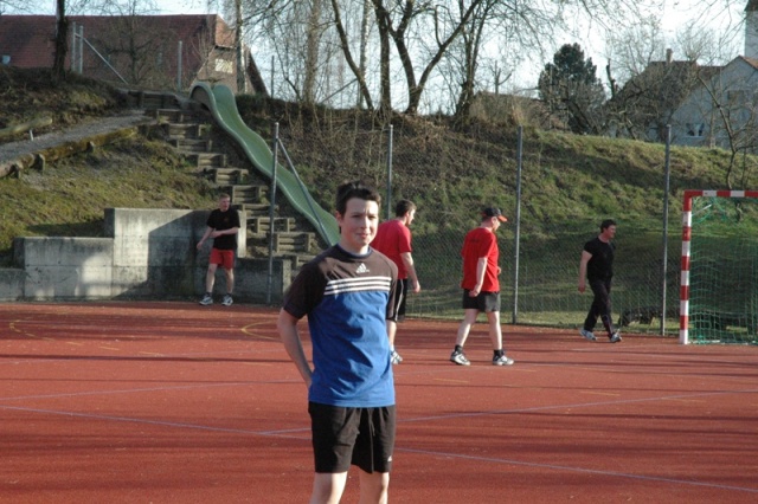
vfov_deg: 13.0
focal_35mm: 105
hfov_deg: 19.5
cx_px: 379
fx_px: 2210
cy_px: 252
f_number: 11
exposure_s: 1/500
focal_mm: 70
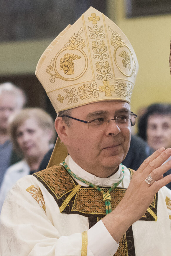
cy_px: 178
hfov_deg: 9.3
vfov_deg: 13.9
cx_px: 101
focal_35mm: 147
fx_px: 1048
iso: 2000
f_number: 2.2
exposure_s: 1/160
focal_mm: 50
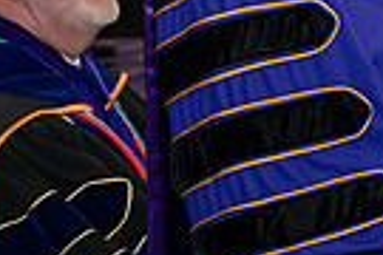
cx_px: 522
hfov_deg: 6.1
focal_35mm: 334
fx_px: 3553
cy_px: -157
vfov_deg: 4.1
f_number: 5.6
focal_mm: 78
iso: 2500
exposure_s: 1/200
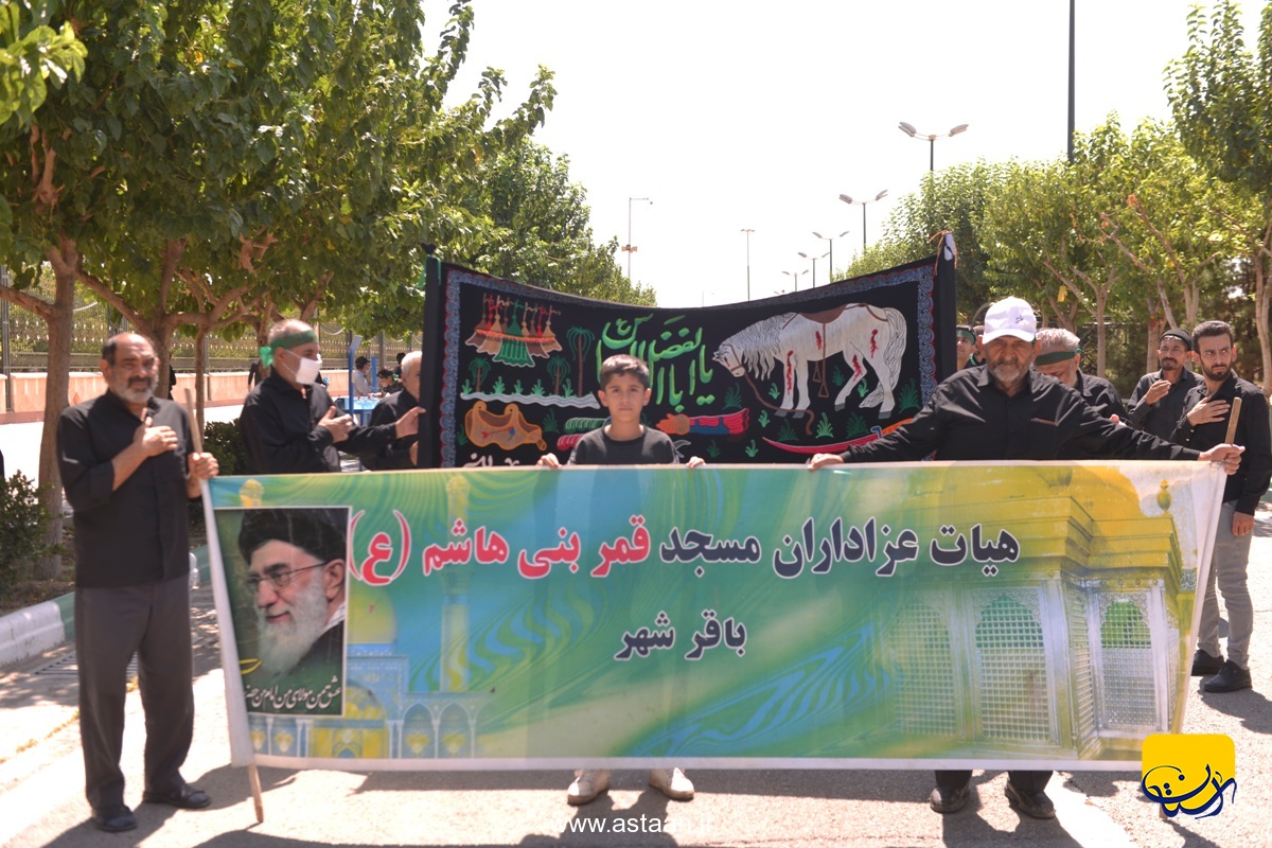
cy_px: 424
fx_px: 1343
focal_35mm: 38
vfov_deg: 35.1
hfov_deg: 50.7
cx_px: 636
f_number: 5
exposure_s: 1/125
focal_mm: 38
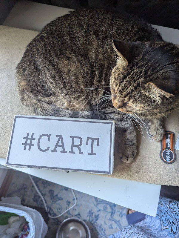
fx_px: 165
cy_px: 119
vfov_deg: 71.5
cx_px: 90
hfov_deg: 56.9
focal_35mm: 24
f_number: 1.85
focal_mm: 6.81
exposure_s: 1/282
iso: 335
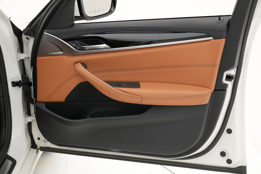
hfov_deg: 37.4
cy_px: 87
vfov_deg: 25.4
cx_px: 130
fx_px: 386
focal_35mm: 53
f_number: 8
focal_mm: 35.5
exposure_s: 1/40
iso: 400
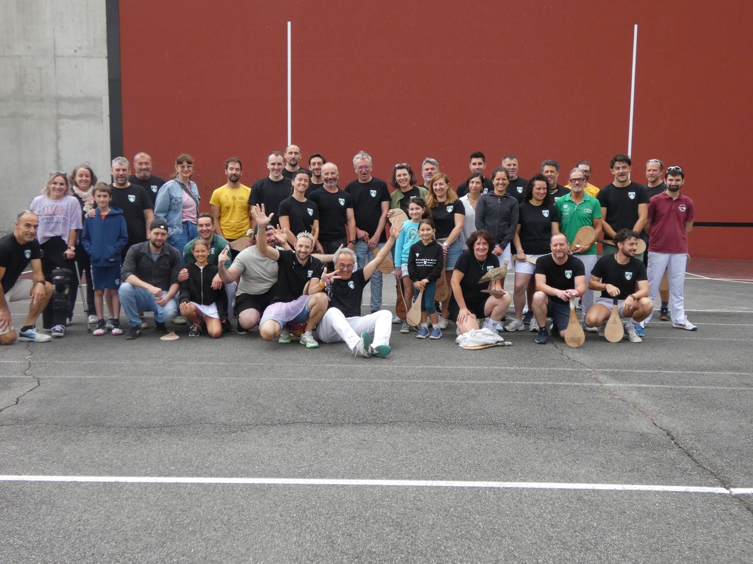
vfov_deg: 40.7
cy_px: 282
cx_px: 376
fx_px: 761
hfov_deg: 52.6
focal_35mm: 35
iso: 160
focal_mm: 6.2
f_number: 3.4
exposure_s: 1/250
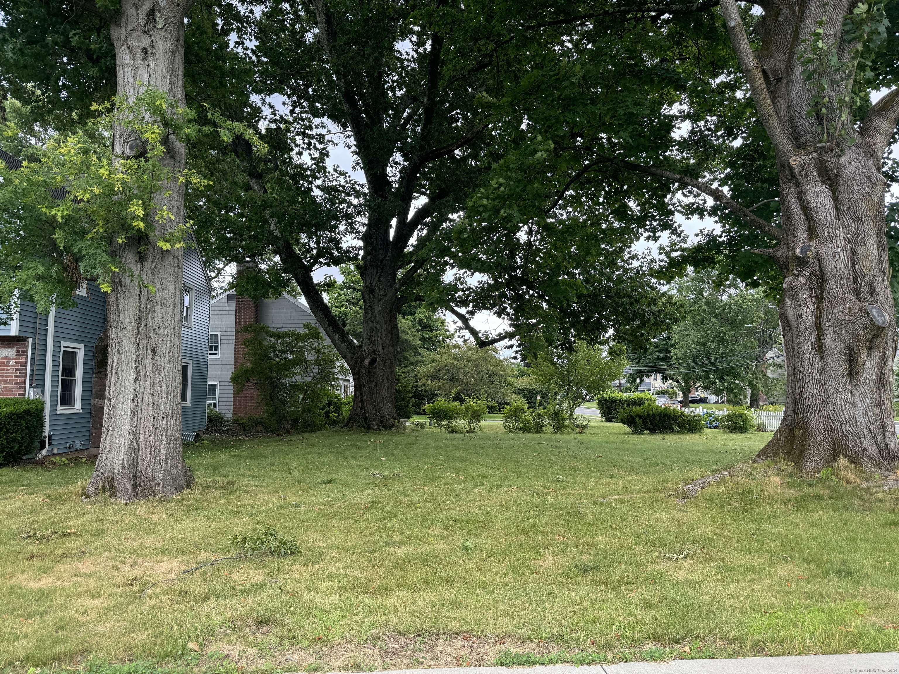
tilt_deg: +4.4
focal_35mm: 24
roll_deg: +0.0
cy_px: 337
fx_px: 623
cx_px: 450
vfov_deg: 56.8
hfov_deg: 71.6
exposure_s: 1/352
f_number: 1.78
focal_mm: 6.76
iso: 80
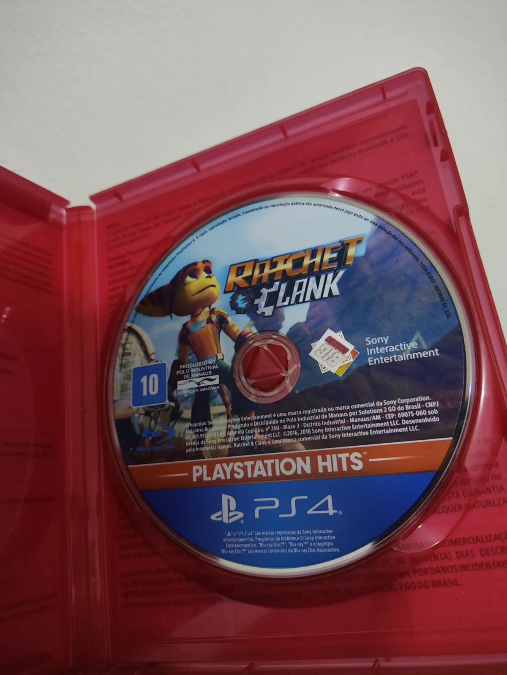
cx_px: 254
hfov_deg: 56.9
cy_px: 338
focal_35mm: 24
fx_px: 468
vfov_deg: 71.6
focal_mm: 4.68
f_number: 1.8
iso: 827
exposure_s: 1/24
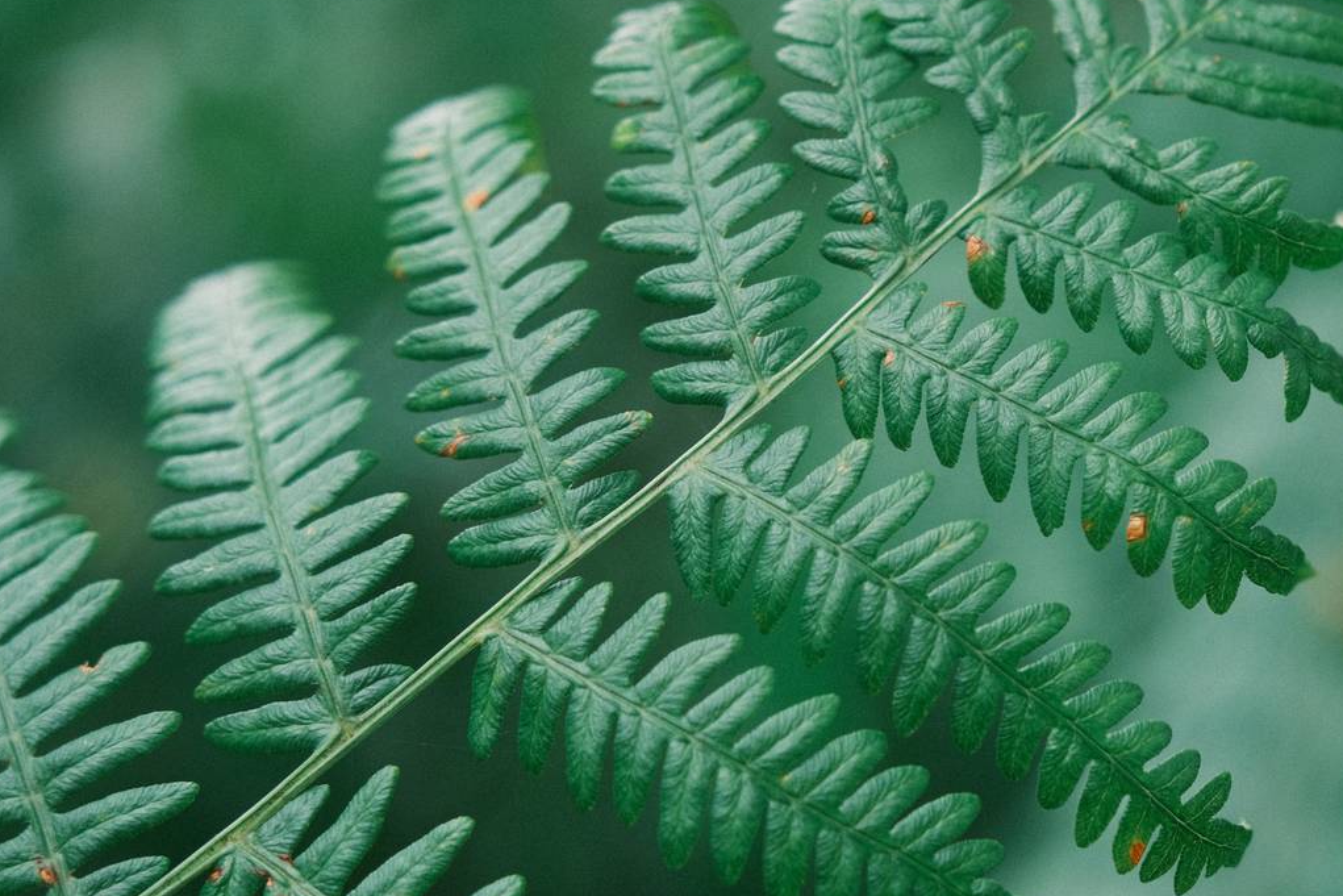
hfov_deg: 19.3
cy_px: 387
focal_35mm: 105
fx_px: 3917
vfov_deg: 13.0
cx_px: 1046
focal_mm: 44.7
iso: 640
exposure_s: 1/480
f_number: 4
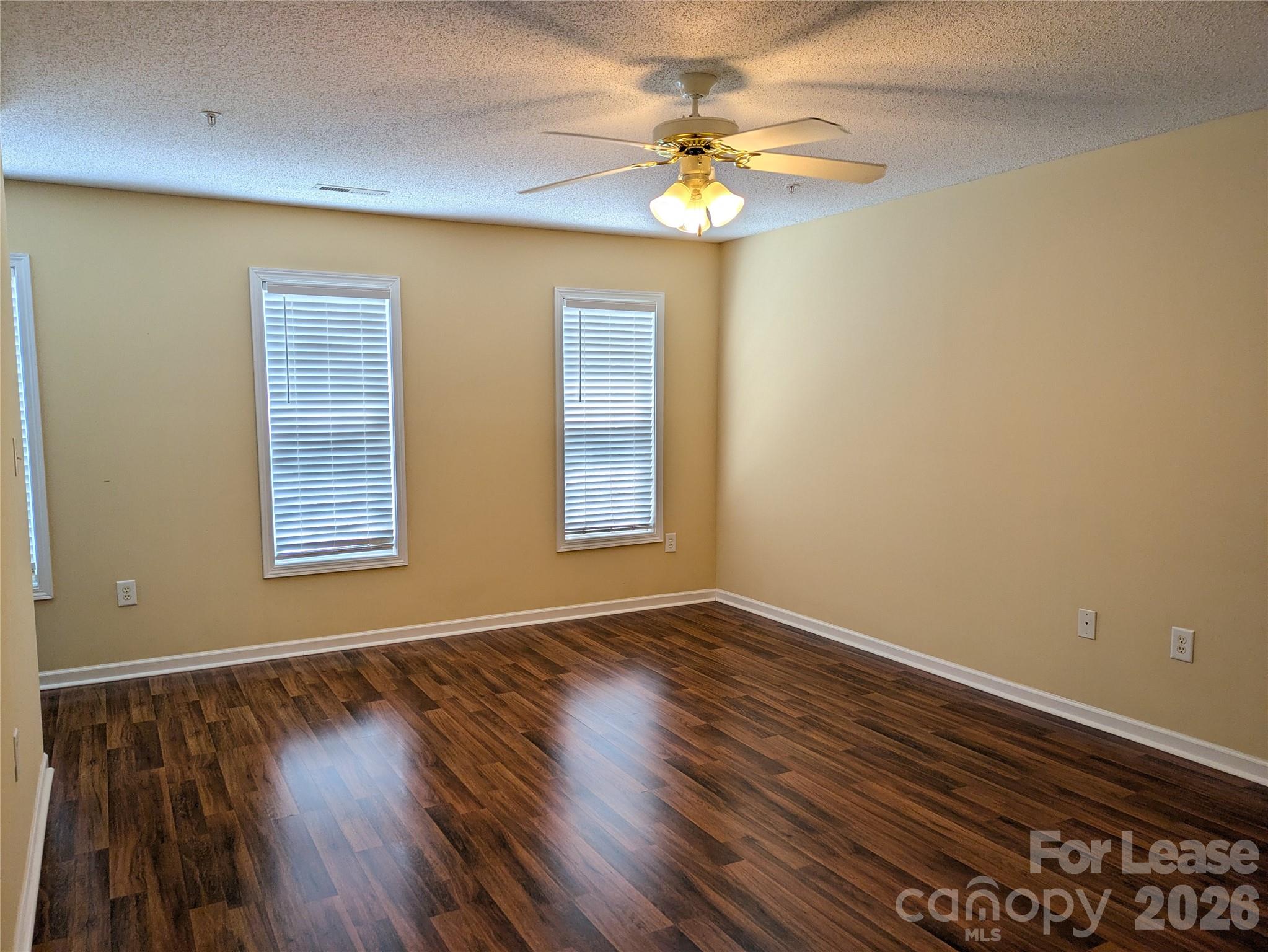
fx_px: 916
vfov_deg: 54.9
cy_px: 476
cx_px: 634
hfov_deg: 69.4
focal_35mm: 25
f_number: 1.89
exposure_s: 1/120
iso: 49
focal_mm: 5.43
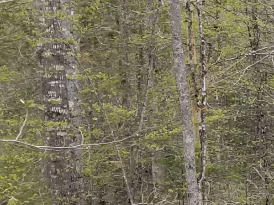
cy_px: 295
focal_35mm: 130
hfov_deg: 12.0
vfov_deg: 11.0
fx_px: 1029
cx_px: 673
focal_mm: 4.3
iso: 50
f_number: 1.7
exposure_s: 1/626
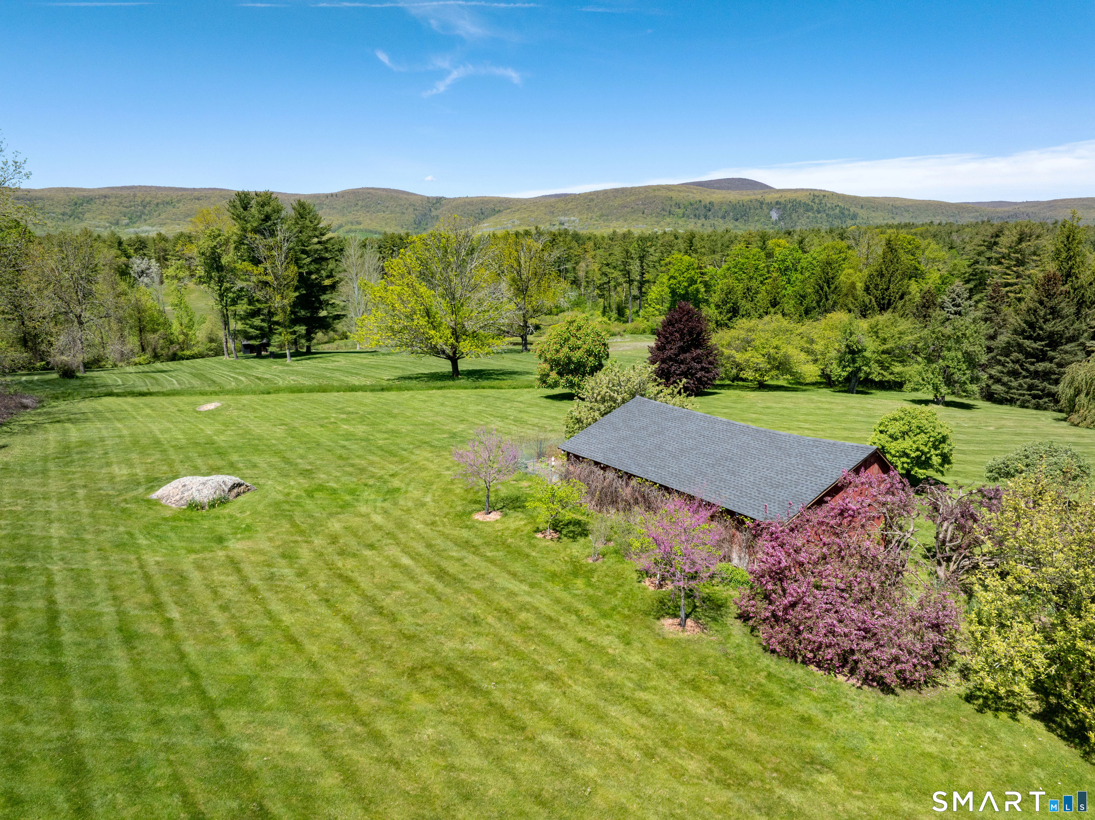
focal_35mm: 24
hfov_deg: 71.6
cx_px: 548
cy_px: 410
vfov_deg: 56.8
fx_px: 759
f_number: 7.1
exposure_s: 1/120
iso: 100
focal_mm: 12.29
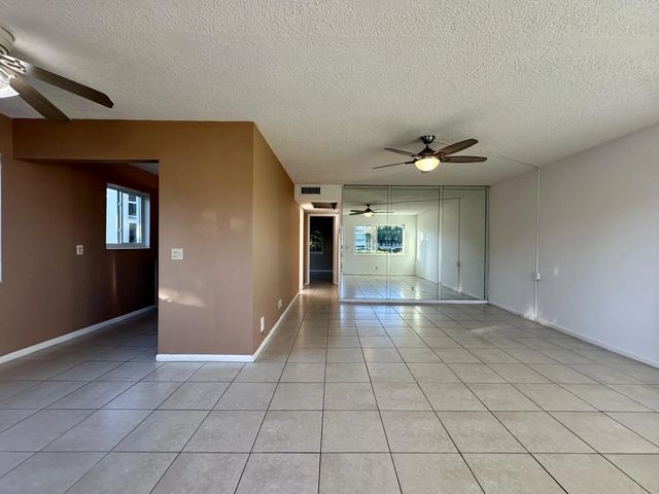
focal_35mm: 14
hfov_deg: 102.1
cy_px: 247
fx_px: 267
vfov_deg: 85.7
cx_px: 330
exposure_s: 1/120
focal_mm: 2.22
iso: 80
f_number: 2.2
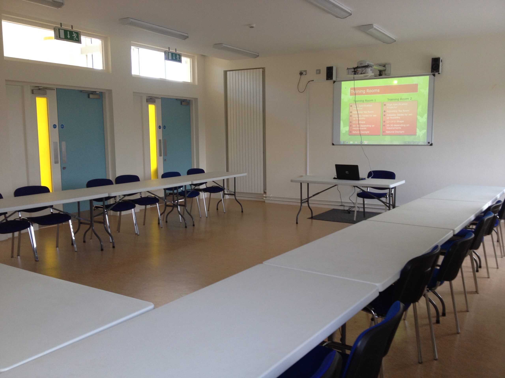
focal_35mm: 35
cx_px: 252
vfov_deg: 40.7
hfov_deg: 52.6
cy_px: 189
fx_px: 511
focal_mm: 4.28
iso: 80
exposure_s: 1/40
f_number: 2.4
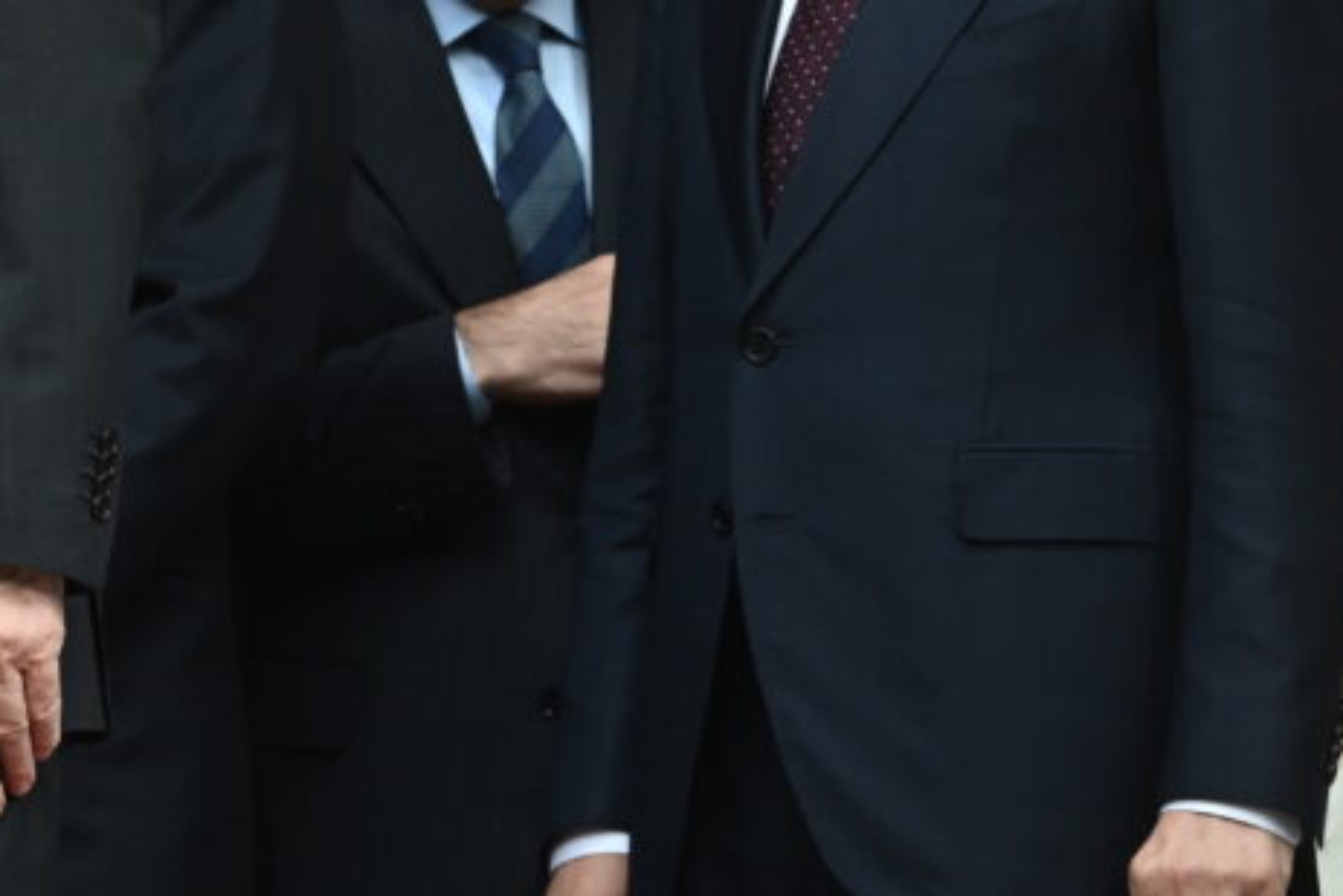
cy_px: -186
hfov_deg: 4.7
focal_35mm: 435
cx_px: -470
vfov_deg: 3.2
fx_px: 16232
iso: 1250
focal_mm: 140
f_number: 6.3
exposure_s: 1/400
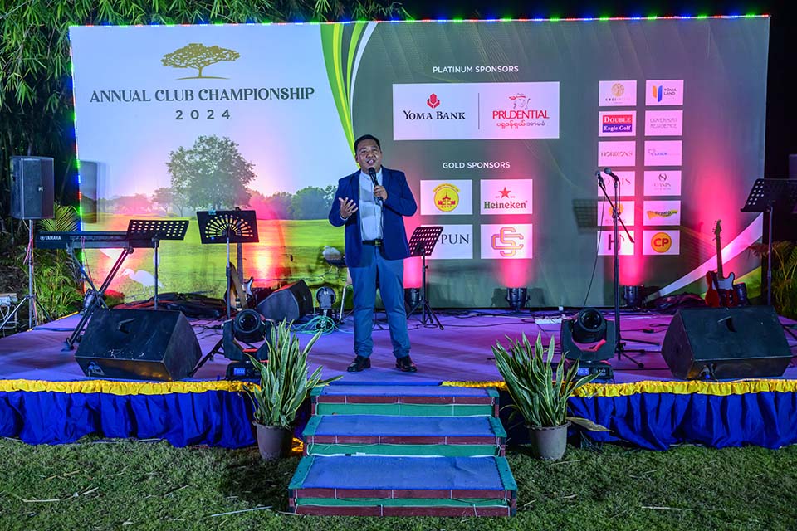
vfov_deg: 33.4
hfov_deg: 48.5
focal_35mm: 40
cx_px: 398
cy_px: 266
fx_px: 885
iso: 2800
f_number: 3.5
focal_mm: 40
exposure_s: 1/250
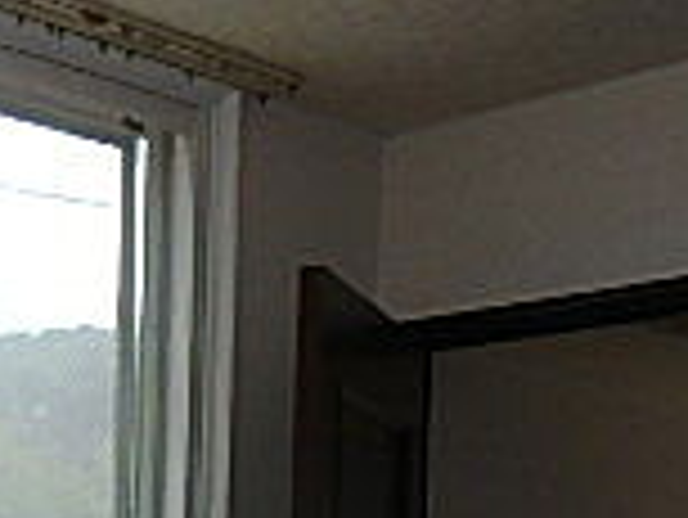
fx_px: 1750
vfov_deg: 15.1
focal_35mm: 88
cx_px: -378
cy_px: 856
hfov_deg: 19.2
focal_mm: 3.7
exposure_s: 1/320
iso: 125
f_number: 3.5
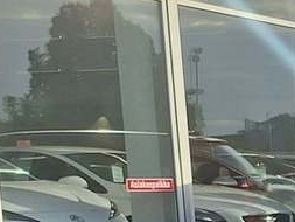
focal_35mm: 131
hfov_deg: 11.2
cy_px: 359
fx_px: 1117
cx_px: 805
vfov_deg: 10.8
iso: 40
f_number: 1.8
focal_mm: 5.54
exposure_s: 1/1558
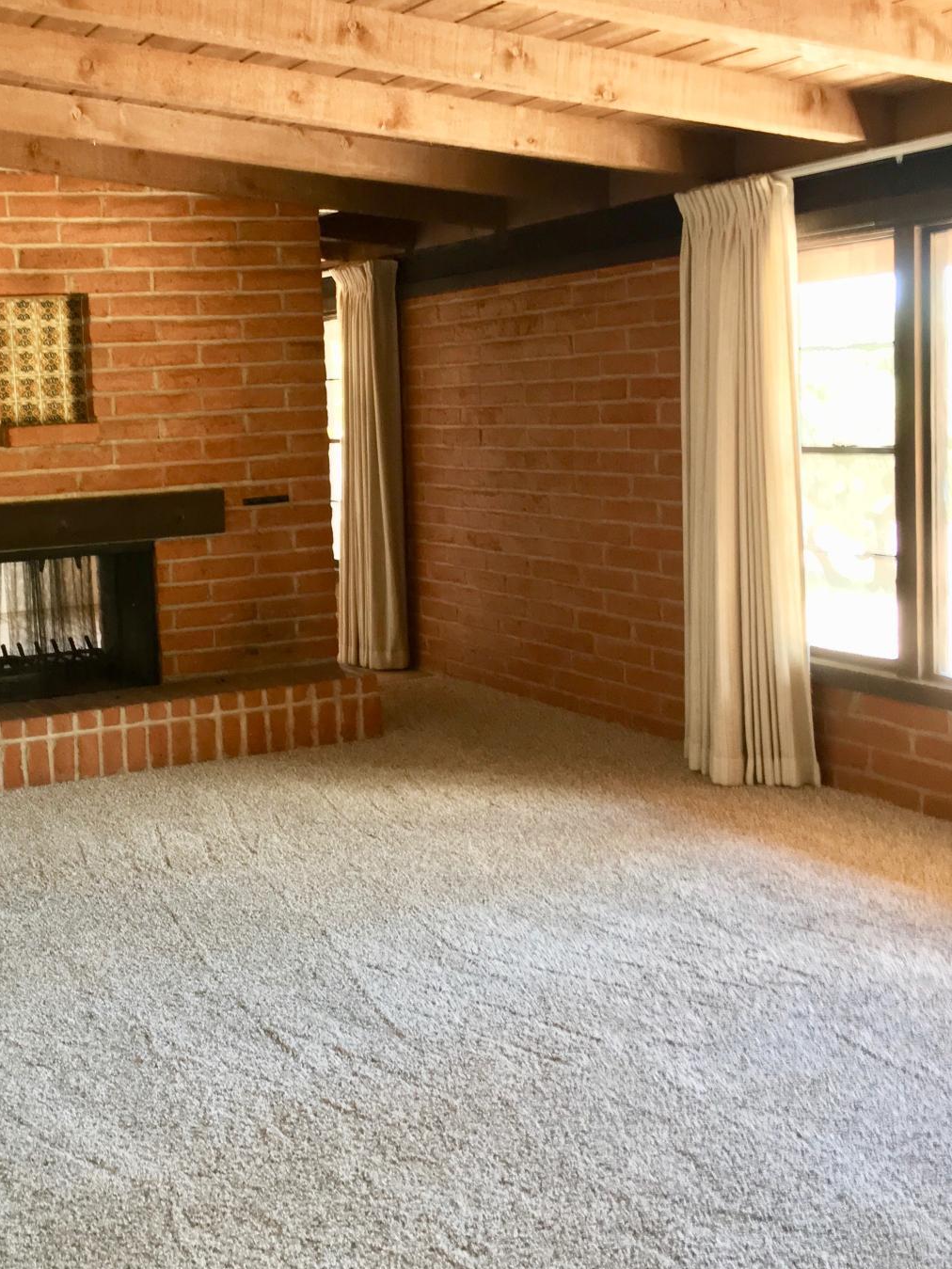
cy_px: 533
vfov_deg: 43.7
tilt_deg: -5.4
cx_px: 280
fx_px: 1577
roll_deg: +2.8
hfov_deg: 33.2
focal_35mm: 43
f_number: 2.2
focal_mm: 4.15
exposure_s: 1/30
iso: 100
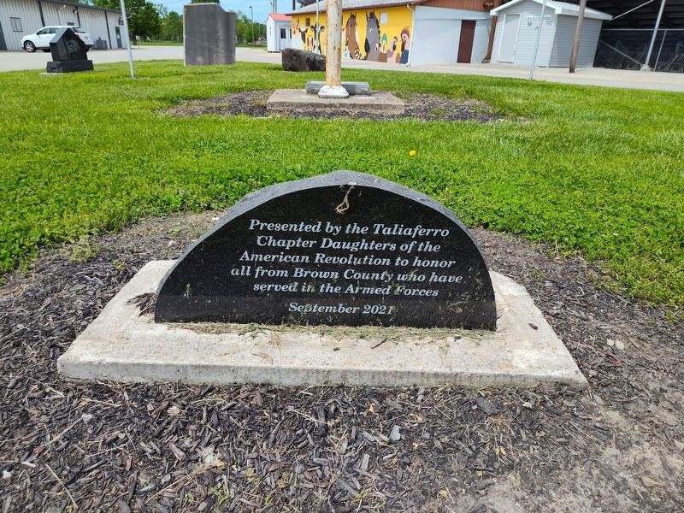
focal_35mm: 23
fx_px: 454
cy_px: 256
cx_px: 342
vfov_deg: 58.9
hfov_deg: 73.9
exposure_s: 1/1263
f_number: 1.8
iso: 100
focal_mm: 5.56
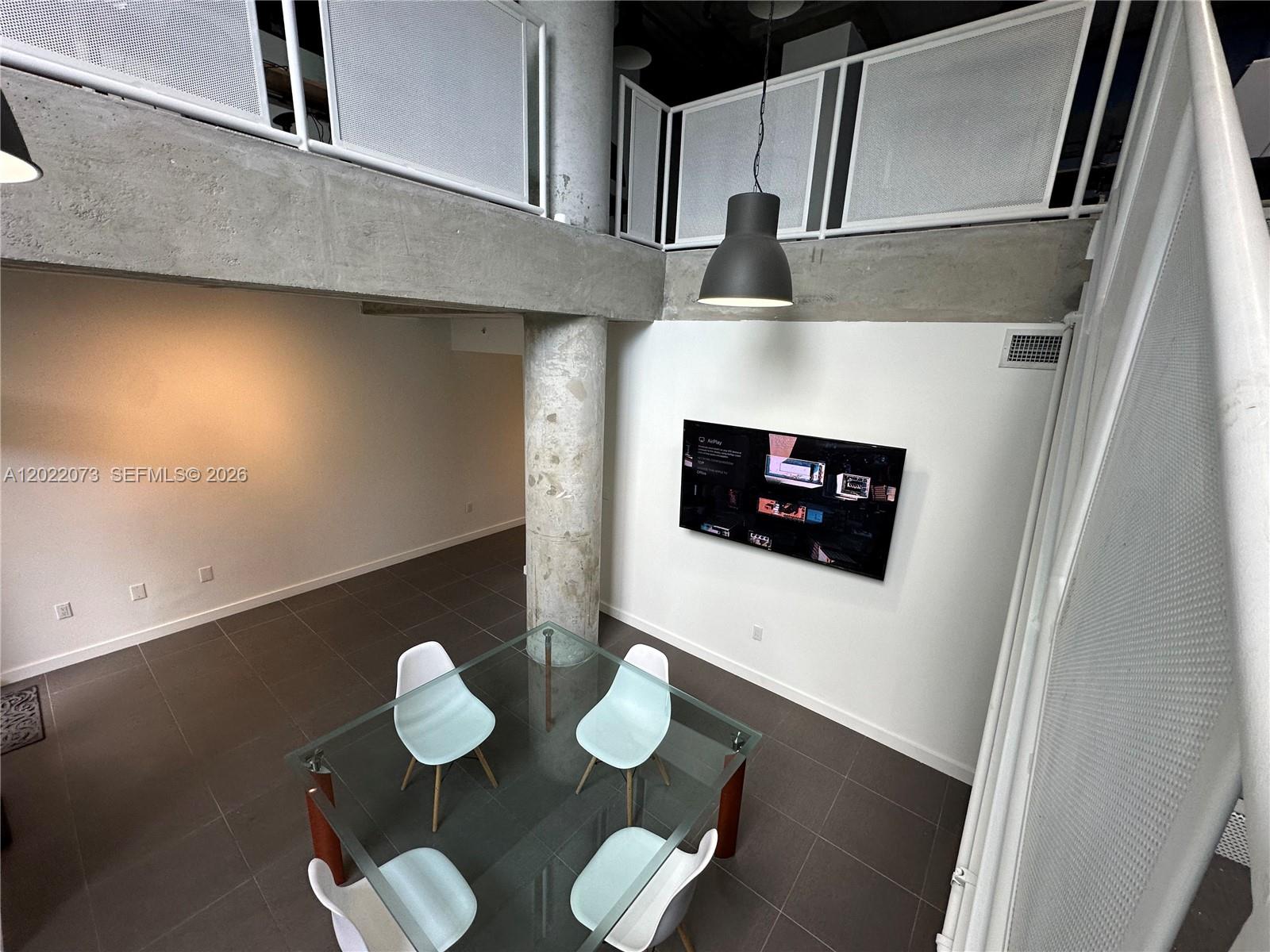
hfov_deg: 102.1
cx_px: 635
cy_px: 476
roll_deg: -2.4
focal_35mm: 14
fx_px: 514
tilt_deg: -12.8
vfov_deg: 85.7
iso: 100
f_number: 2.2
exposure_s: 1/120
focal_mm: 2.22
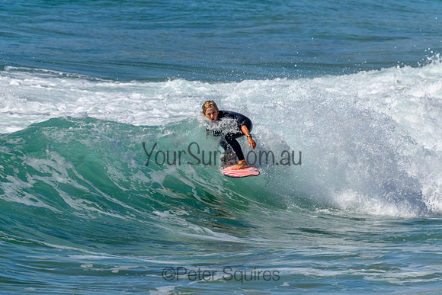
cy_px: 147
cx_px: 221
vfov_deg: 1.3
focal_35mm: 1101
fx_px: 13515
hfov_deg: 1.9
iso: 640
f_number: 11
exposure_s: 1/2000
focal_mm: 800
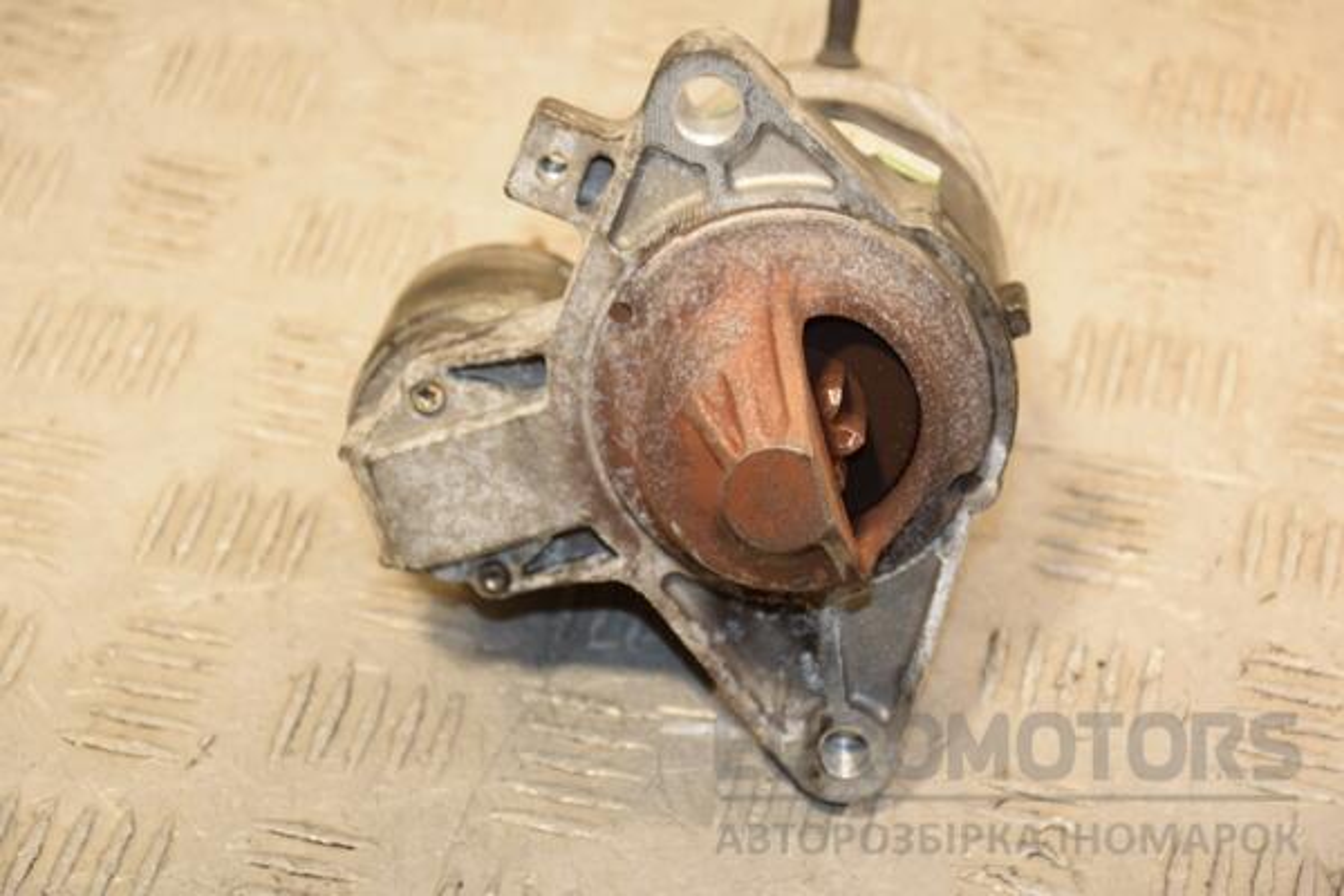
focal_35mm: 112
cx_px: 672
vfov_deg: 12.2
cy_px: 448
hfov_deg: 18.2
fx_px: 4200
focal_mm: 75
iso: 800
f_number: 5.6
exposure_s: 1/200
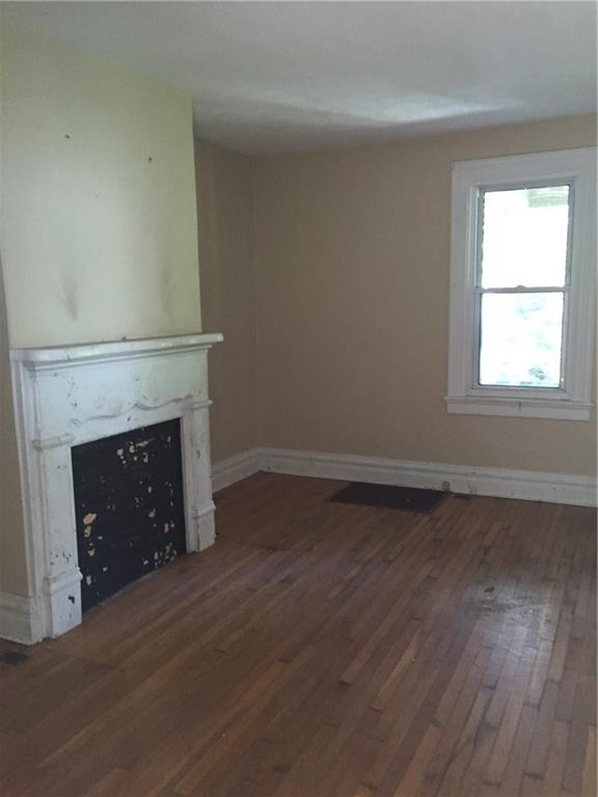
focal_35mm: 29
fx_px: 668
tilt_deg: -9.2
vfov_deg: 61.7
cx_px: 299
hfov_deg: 48.2
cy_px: 398
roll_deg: +1.5
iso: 250
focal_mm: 4.15
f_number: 2.2
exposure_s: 1/20
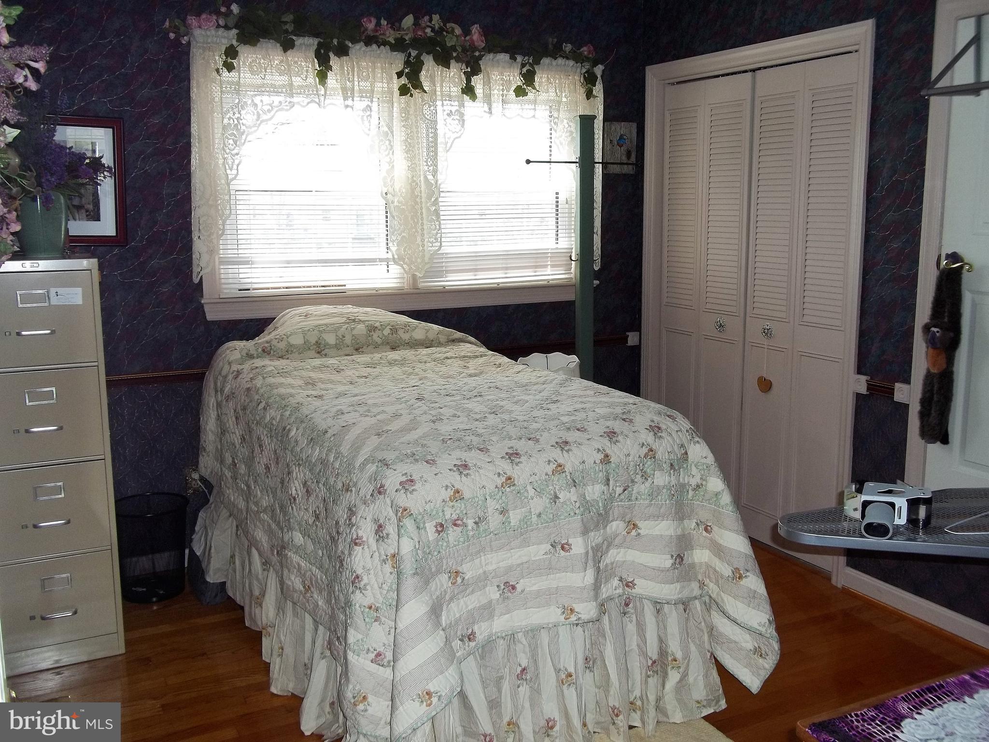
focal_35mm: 32
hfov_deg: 56.8
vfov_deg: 44.2
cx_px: 494
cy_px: 371
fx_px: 914
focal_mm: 5.7
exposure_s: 1/80
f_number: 2.9
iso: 100
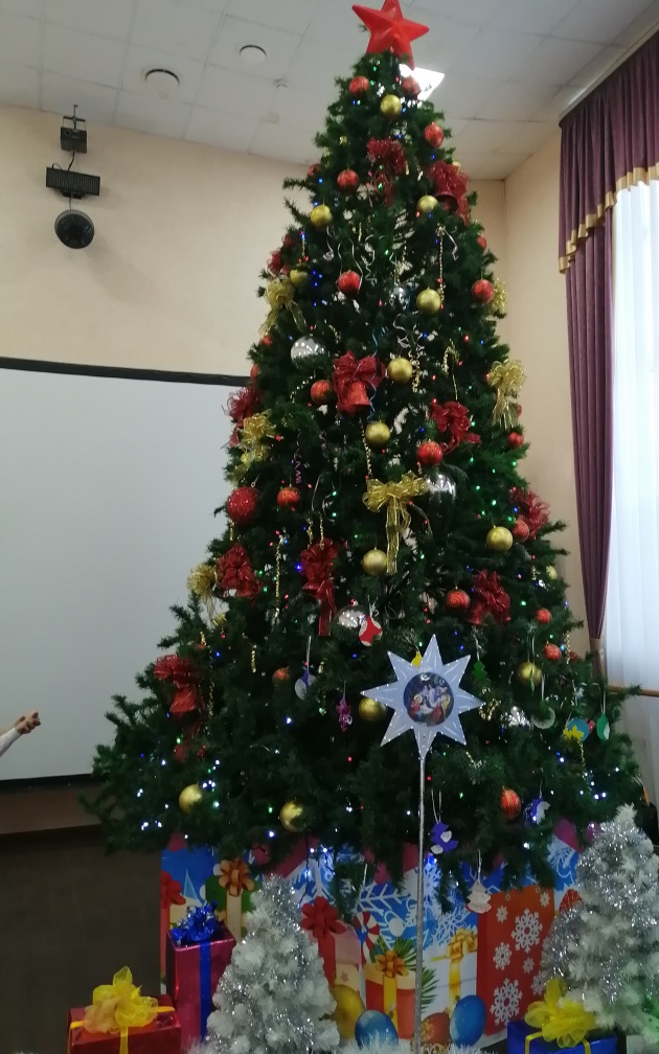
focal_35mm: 28
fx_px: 805
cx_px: 399
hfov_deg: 44.3
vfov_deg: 66.5
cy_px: 521
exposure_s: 1/60
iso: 125
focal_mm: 3.62
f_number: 1.8
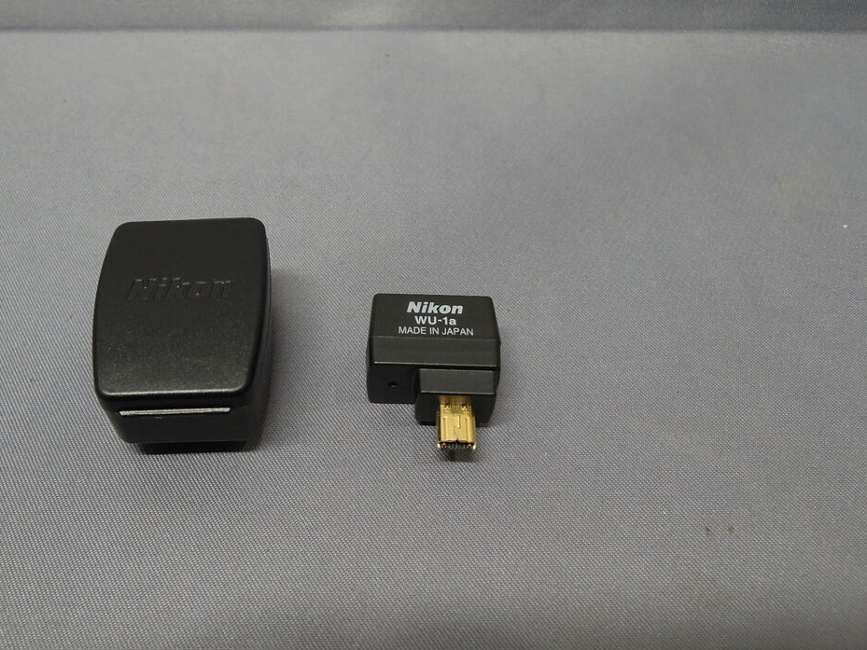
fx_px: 777
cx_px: 318
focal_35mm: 31
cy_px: 313
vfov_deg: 45.4
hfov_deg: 57.5
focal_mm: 4.3
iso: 160
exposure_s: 1/40
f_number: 3.2
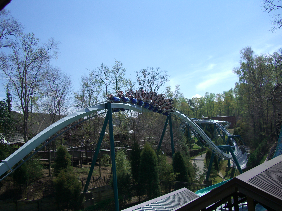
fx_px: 310
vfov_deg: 37.7
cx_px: 141
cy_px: 106
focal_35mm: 38
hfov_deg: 49.0
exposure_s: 1/400
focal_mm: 7.9
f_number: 5.6
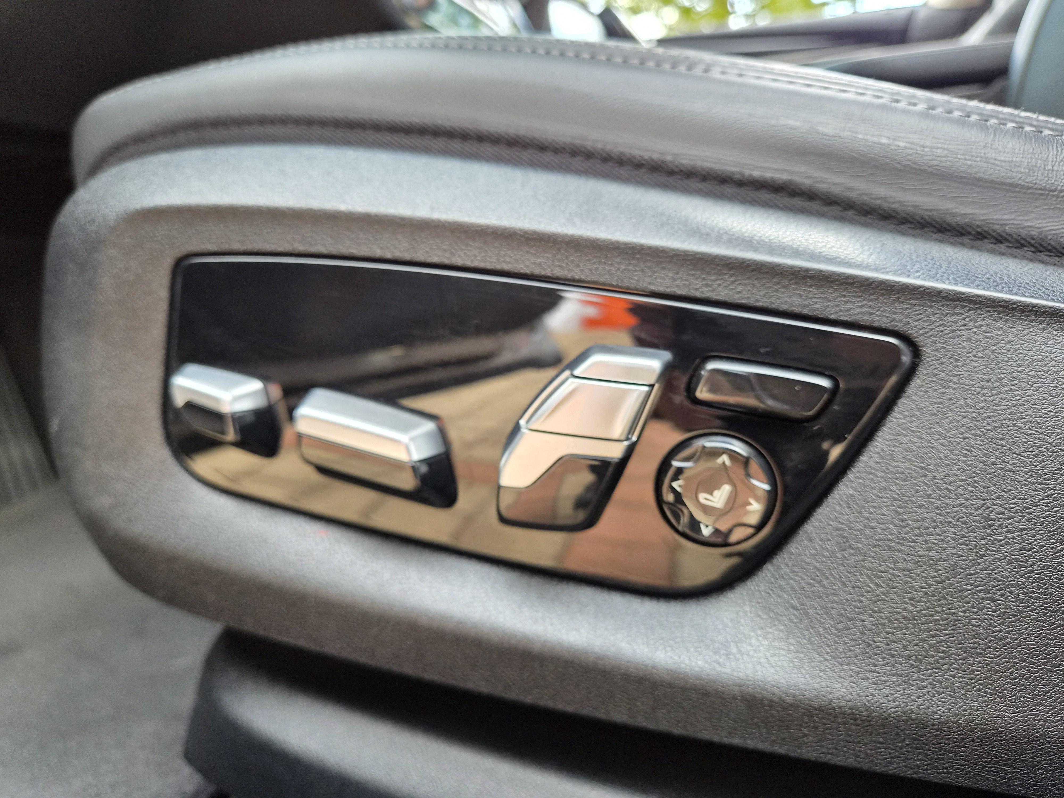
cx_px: 532
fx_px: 707
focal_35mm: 23
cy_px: 399
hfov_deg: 73.9
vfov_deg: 58.9
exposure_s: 1/61
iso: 32
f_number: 1.8
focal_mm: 5.4
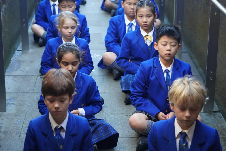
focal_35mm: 75
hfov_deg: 27.0
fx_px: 471
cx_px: 113
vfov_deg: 18.2
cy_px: 76
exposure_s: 1/160
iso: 2000
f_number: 4
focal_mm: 75
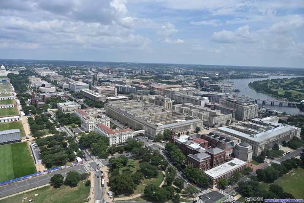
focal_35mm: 24
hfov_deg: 73.8
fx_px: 203
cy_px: 102
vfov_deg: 53.1
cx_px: 152
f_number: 5.6
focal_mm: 24
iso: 64
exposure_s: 1/800
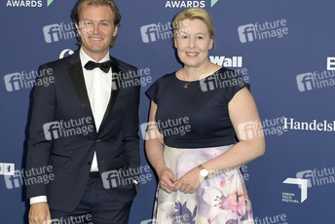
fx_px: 671
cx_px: 140
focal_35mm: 72
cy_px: 104
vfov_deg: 19.0
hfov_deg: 28.0
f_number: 5.6
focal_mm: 55
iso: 800
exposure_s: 1/250
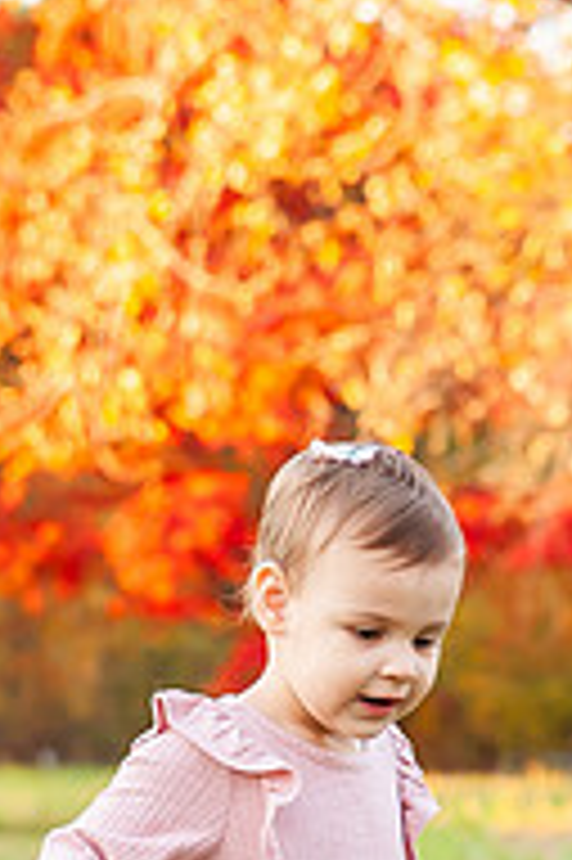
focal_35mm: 274
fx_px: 6542
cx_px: 347
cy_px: 775
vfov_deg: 7.5
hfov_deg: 5.0
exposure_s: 1/200
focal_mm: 70
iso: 640
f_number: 4.5
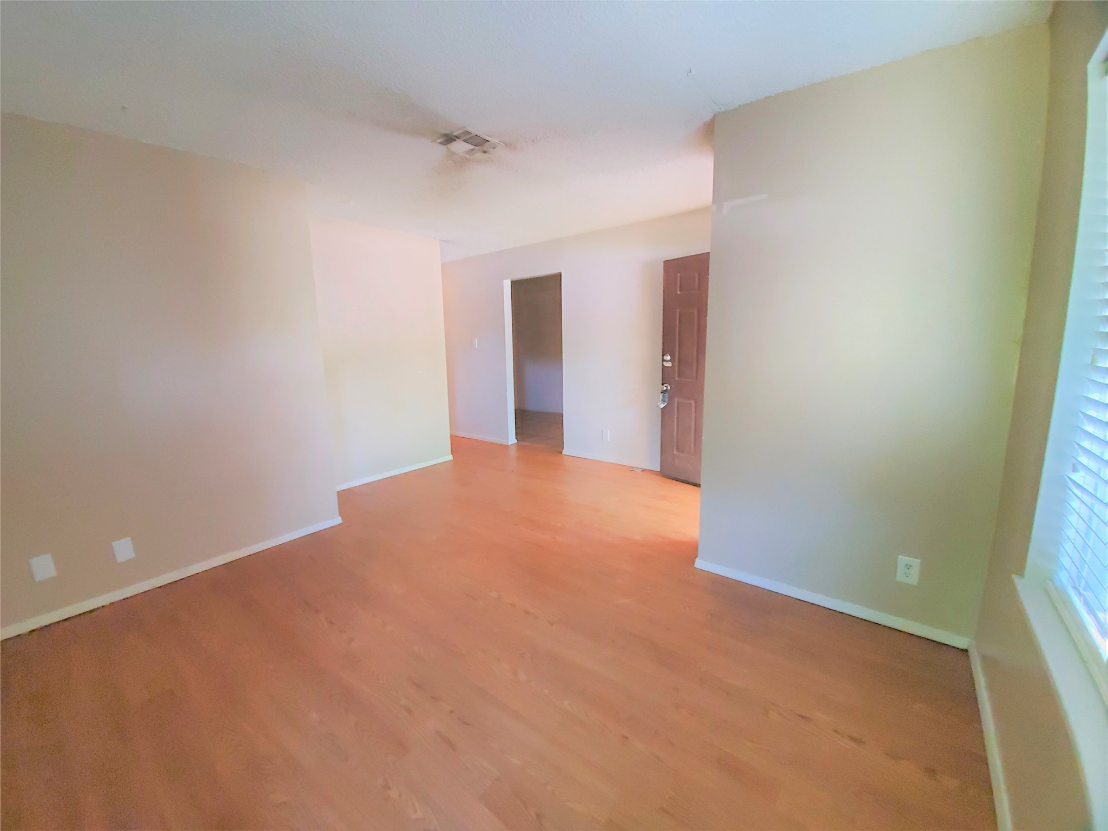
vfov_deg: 89.9
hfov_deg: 106.2
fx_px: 416
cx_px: 554
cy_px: 416
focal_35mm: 13
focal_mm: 1.8
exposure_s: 1/29
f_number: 2.2
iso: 500
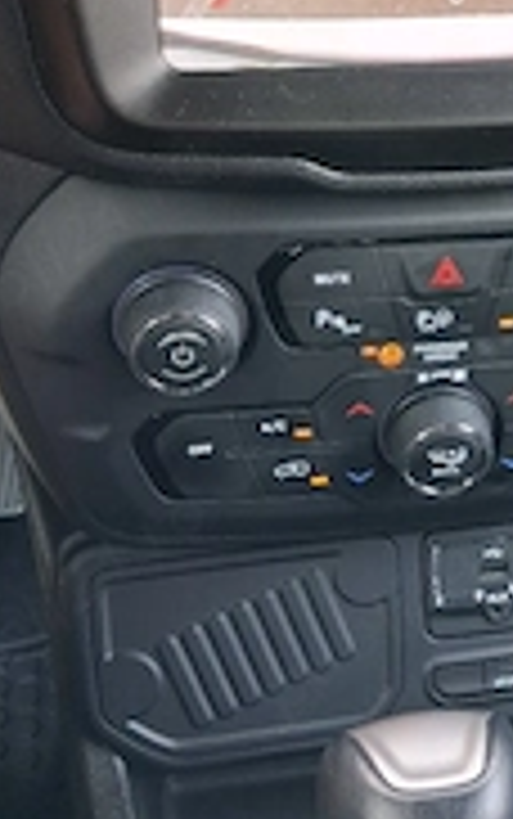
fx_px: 1407
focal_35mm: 63
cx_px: 500
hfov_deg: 20.1
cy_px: 306
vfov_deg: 32.3
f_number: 1.8
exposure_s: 1/100
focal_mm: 4
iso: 125
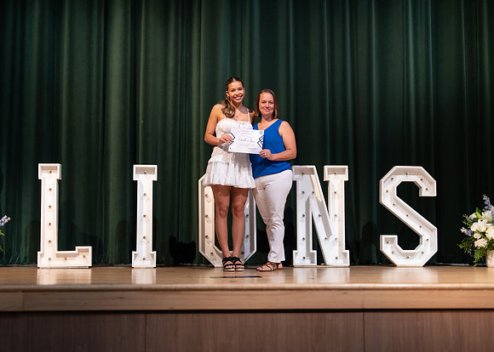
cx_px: 247
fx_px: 766
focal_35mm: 55
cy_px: 176
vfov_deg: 25.9
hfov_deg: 35.7
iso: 500
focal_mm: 50
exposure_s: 1/320
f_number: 1.2
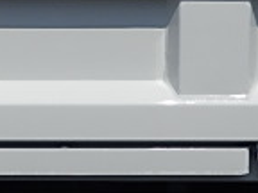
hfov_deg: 13.0
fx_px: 1125
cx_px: 38
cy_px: 9
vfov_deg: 9.8
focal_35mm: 151
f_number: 4.6
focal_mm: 6.1
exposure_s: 1/2500
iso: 125
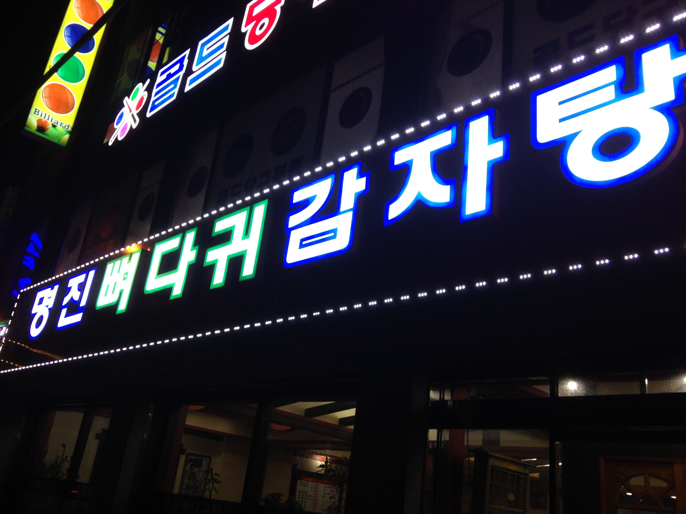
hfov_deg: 55.4
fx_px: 654
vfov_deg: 42.9
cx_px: 343
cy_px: 257
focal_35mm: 33
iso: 64
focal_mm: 4.12
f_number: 2.4
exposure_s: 1/60
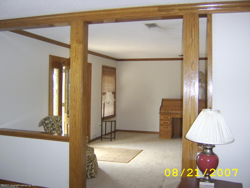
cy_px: 94
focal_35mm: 31
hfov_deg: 58.4
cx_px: 125
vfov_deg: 45.4
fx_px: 224
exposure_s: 1/30
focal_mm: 8.13
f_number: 2.7
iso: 200
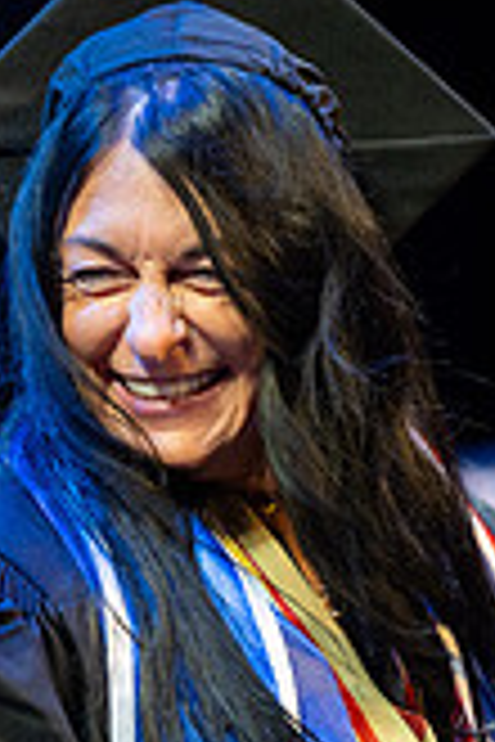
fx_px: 10910
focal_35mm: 529
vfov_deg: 3.9
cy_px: 650
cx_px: -36
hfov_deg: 2.6
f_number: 2.8
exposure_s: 1/160
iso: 1000
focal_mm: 150
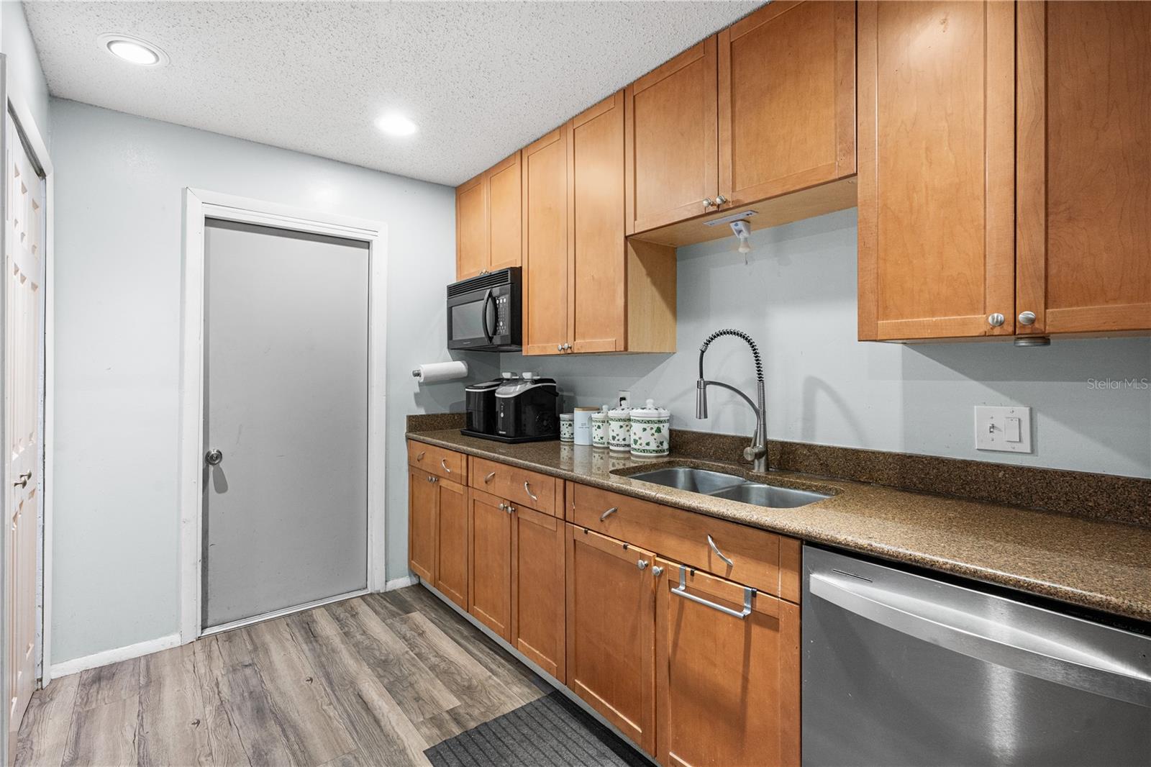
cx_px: 576
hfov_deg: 96.7
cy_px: 384
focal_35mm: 16
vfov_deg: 73.7
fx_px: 511
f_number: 9
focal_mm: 16
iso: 1000
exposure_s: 1/60
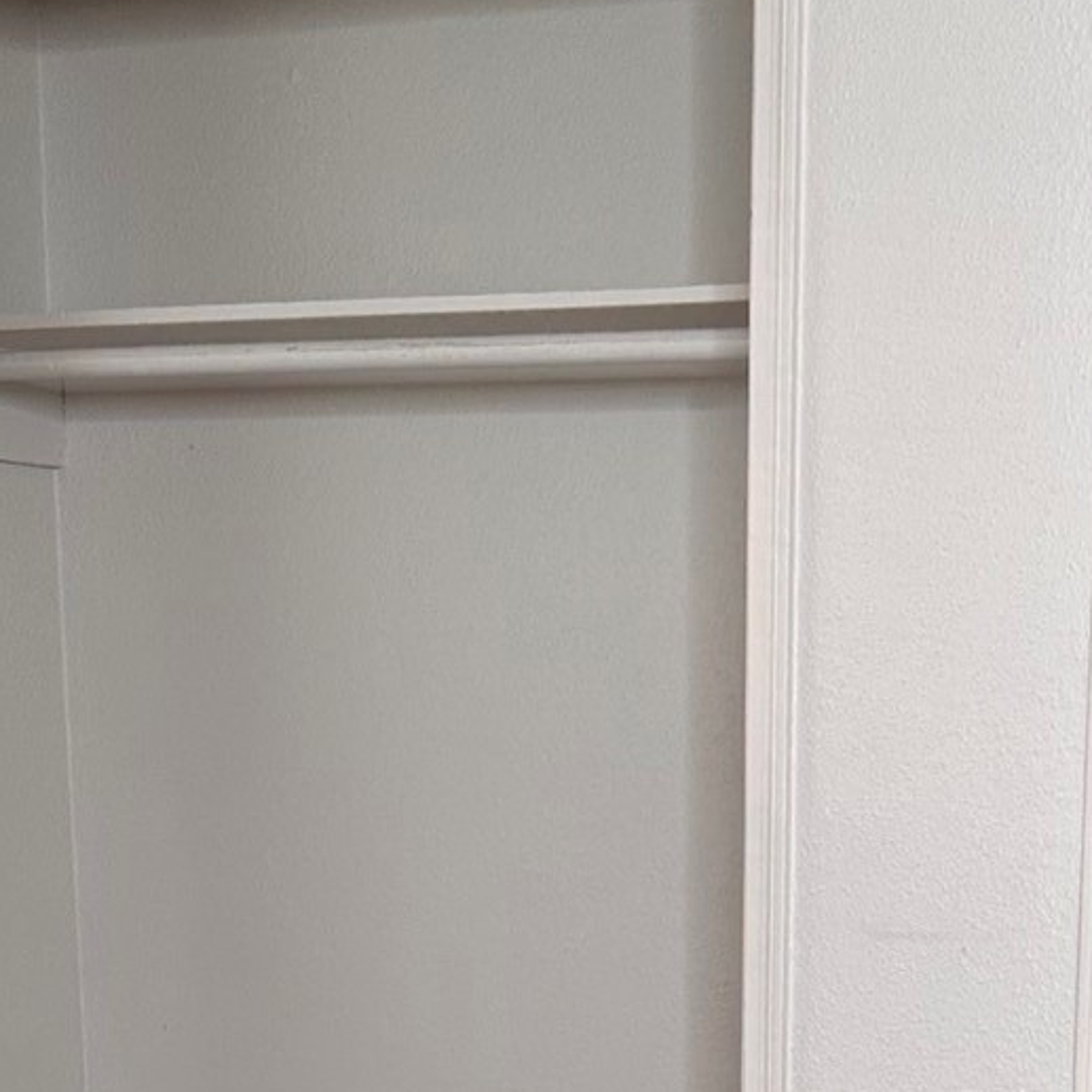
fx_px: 2998
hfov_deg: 20.5
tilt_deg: -12.9
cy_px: 1525
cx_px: 843
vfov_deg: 18.7
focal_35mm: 84
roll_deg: -2.7
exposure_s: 1/60
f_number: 1.78
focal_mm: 6.86
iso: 125
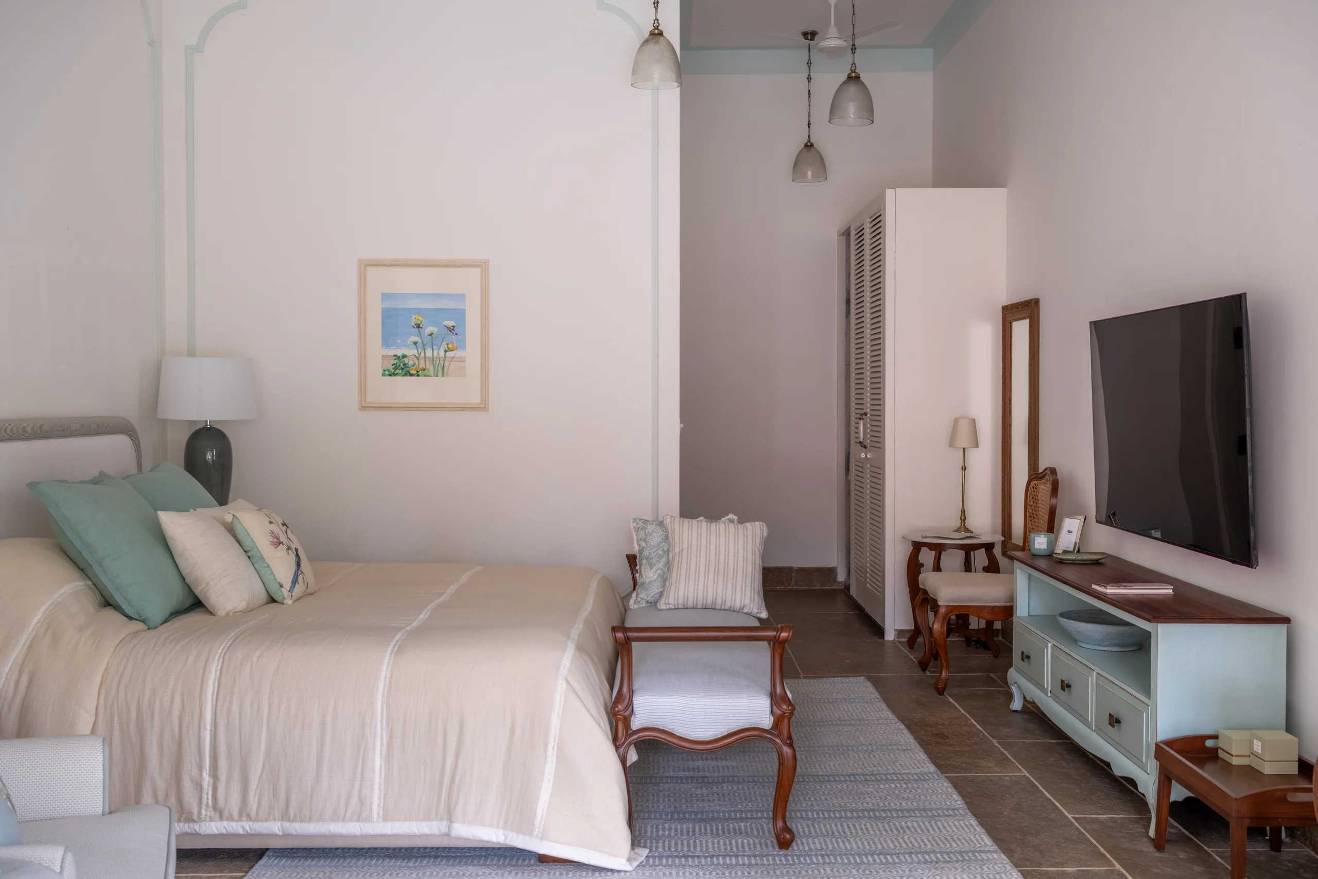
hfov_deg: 54.4
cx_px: 659
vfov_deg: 37.9
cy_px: 440
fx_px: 1281
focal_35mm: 35
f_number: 4
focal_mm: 23
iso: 125
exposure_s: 1/50
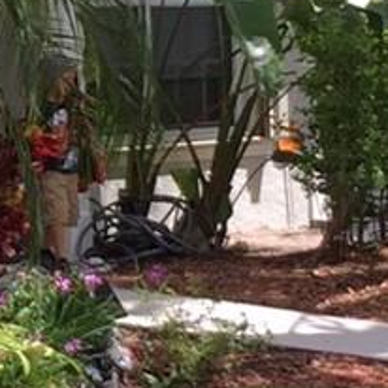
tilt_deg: +1.1
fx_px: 2524
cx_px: -375
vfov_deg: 8.7
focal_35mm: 199
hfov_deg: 8.4
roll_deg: -0.9
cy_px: -40
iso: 32
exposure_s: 1/760
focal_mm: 4.15
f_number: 2.2
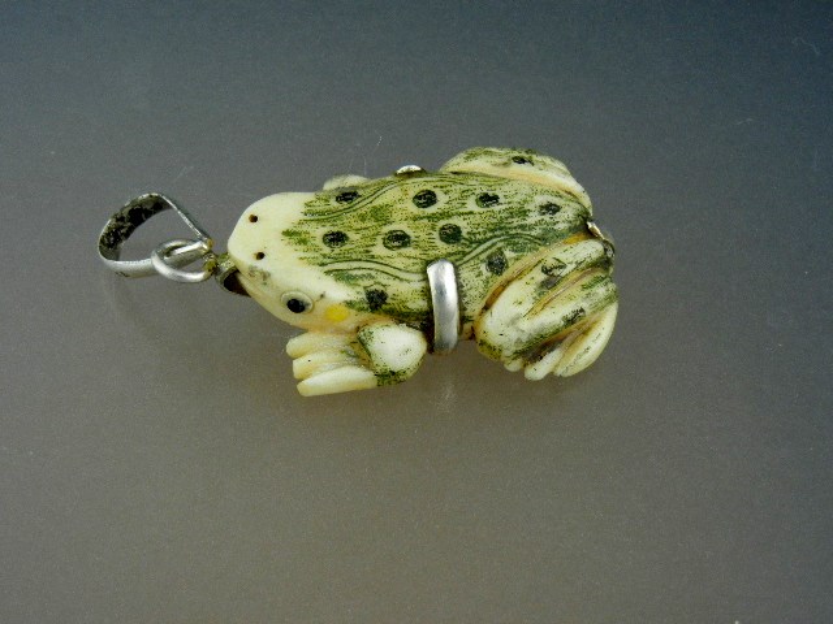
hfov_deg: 19.3
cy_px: 312
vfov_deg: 14.5
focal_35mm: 102
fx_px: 2455
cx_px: 416
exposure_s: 1/17.6
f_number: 4.5
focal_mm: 18.3
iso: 400
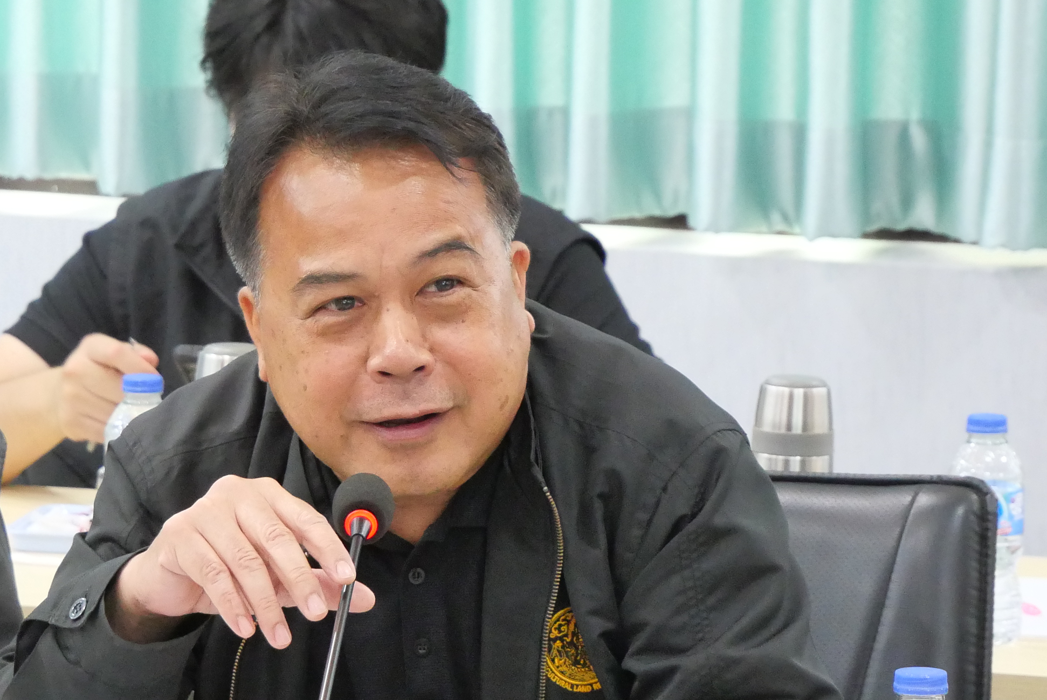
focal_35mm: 237
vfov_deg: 5.8
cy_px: 479
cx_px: 350
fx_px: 6898
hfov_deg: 8.7
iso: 3200
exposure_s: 1/40
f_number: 5.6
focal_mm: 60
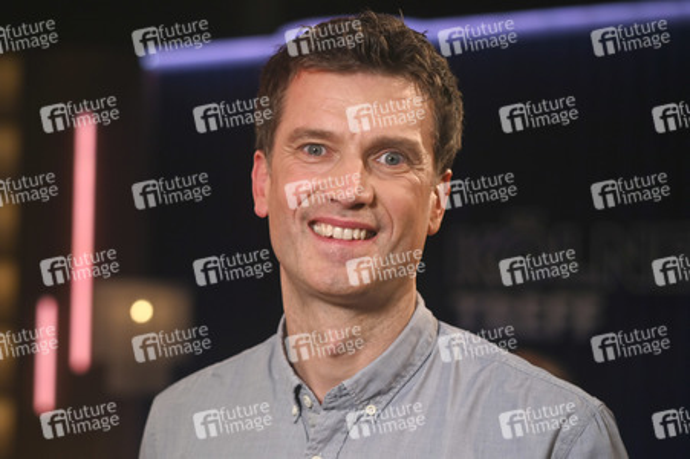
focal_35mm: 55
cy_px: 230
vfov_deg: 24.6
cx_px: 345
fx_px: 1053
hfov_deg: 36.3
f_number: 2.5
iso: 1250
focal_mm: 55
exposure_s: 1/500
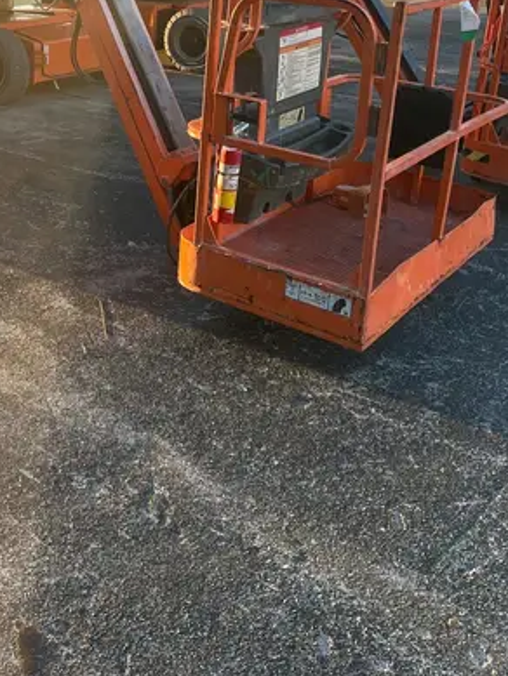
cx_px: 33
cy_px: 62
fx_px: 958
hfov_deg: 28.3
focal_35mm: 49
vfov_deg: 36.4
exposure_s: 1/290
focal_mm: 5.1
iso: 40
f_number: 1.6
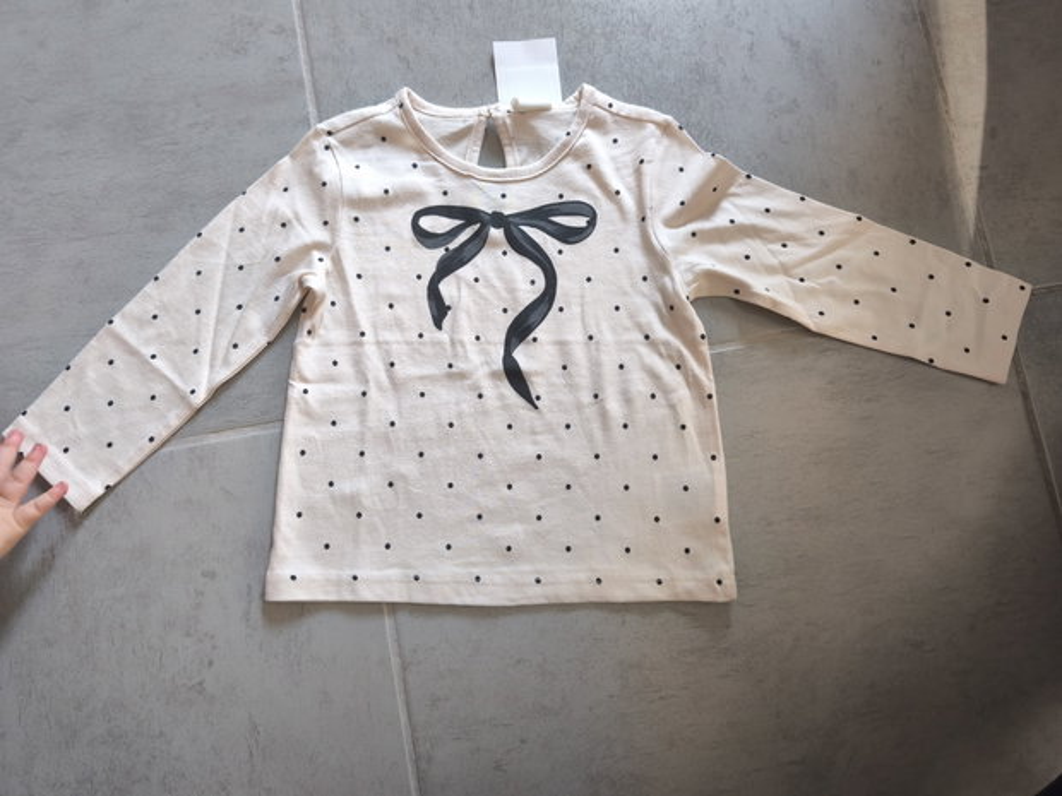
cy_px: 398
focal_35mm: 23
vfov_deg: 58.9
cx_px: 531
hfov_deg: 73.9
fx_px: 706
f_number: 1.6
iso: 250
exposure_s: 1/100
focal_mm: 6.57
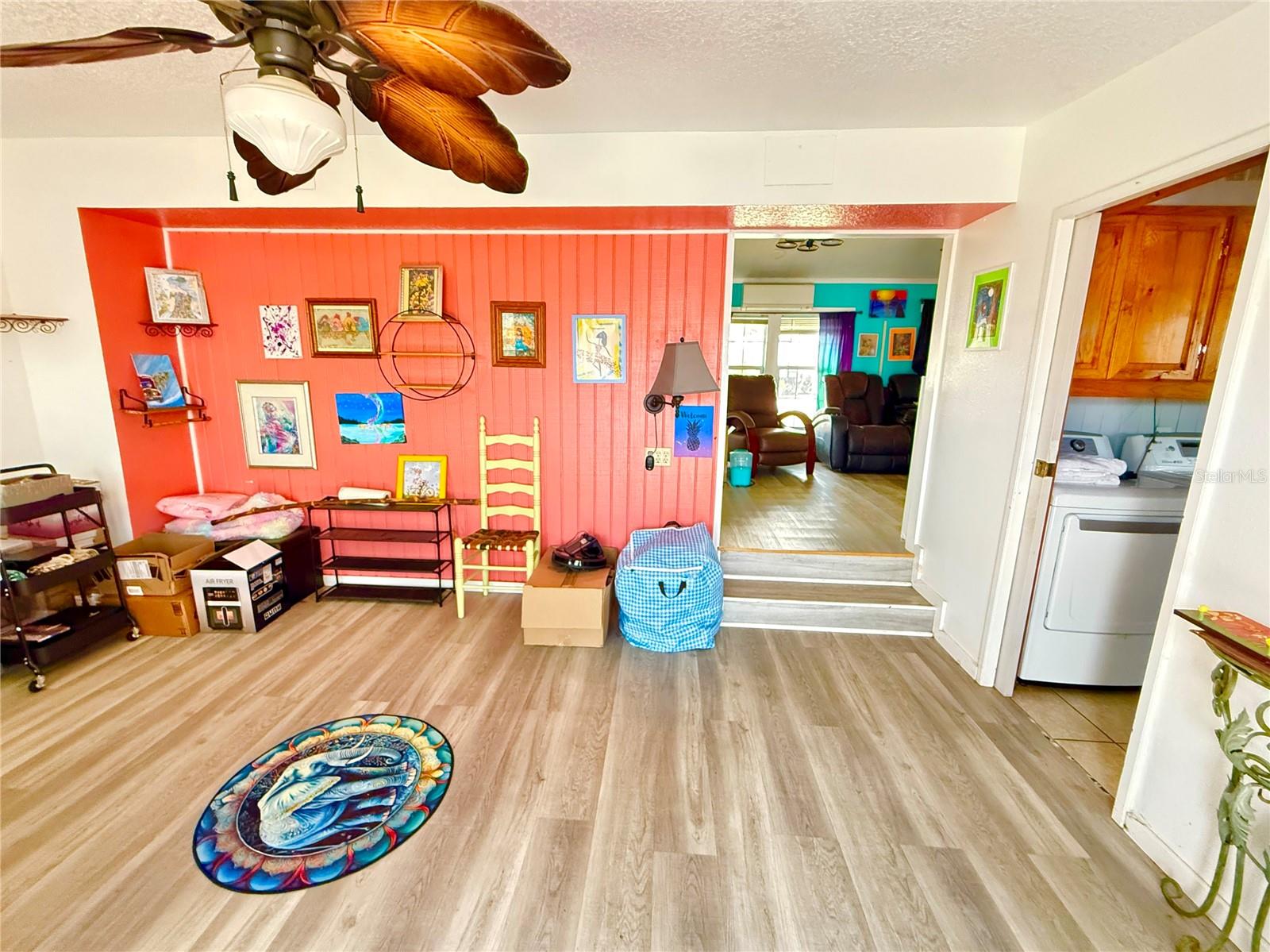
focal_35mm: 14
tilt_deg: -11.3
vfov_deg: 85.6
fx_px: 513
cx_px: 635
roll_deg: +1.2
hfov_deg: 102.1
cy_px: 476
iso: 800
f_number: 2.2
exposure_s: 1/60
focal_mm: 2.22
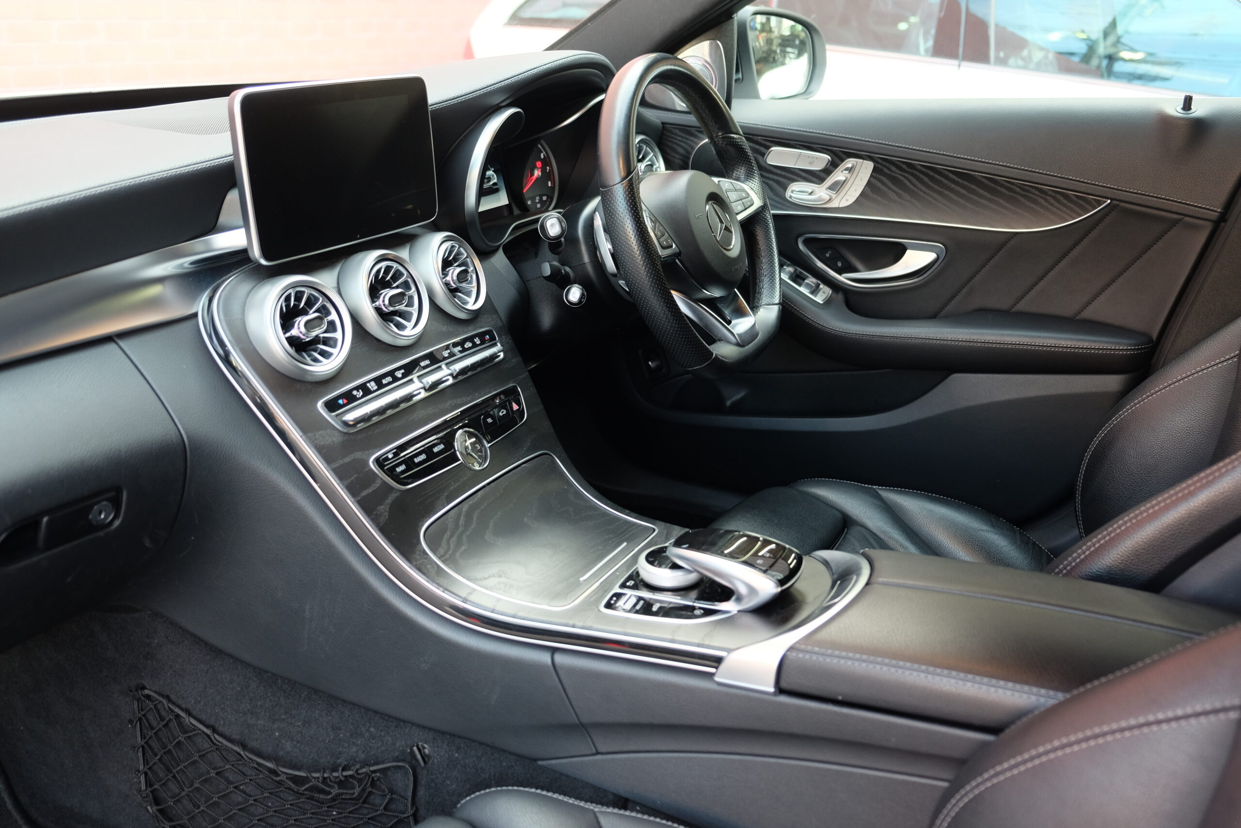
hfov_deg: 58.7
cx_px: 620
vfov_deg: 41.1
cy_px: 414
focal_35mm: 32
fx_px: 1103
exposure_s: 1/42
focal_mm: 21.4
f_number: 3.2
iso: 400
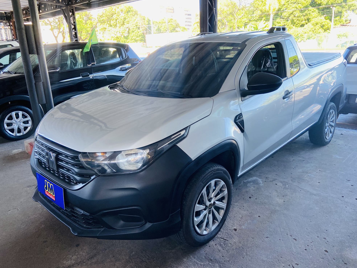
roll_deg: +2.8
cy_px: 131
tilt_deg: -17.0
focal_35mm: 27
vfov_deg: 51.4
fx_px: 278
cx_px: 180
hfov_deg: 65.3
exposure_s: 1/121
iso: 80
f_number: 1.8
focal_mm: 4.25
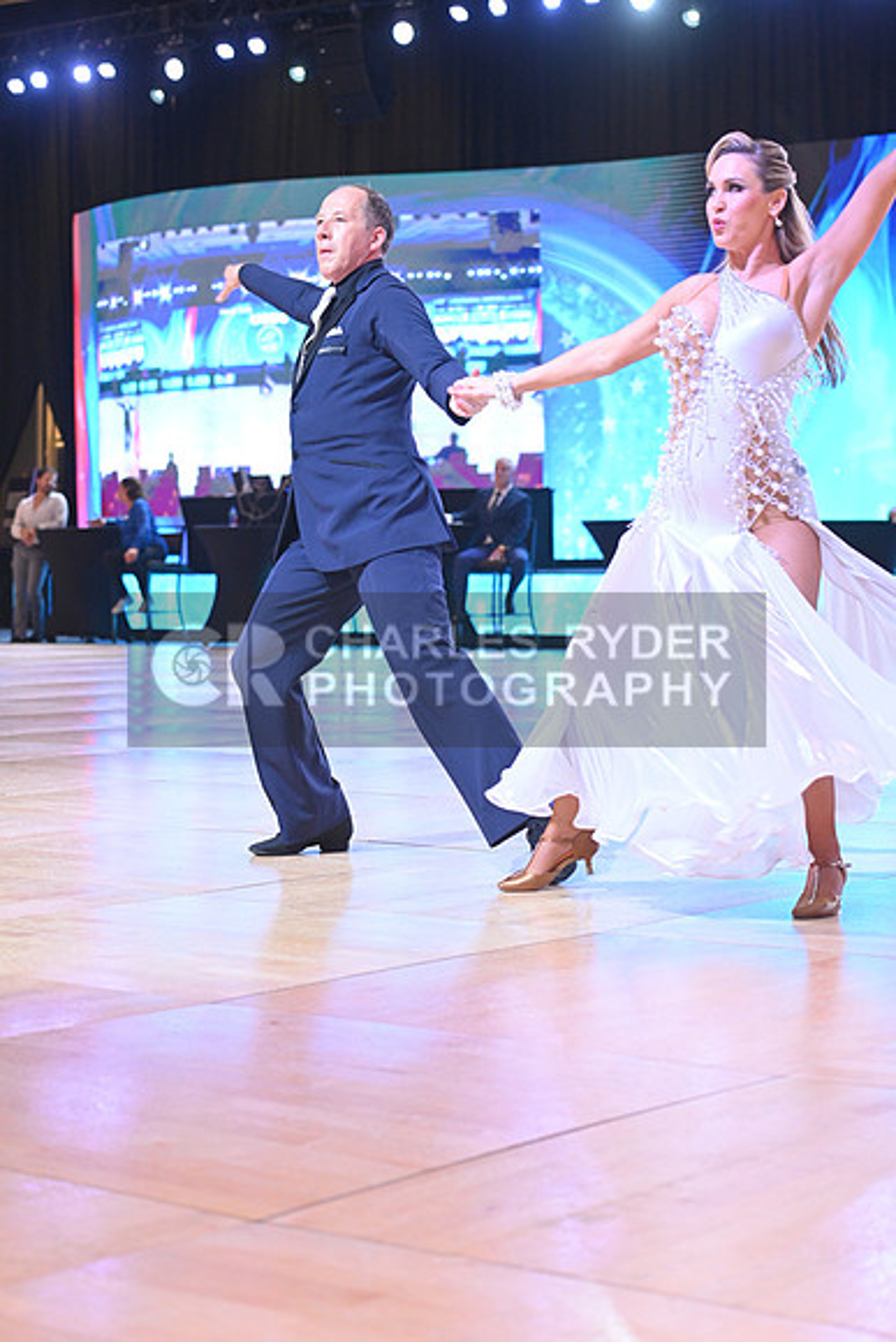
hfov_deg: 17.5
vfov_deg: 26.0
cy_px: 671
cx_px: 448
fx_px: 2910
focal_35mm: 78
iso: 2000
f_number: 4
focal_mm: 78
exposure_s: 1/200
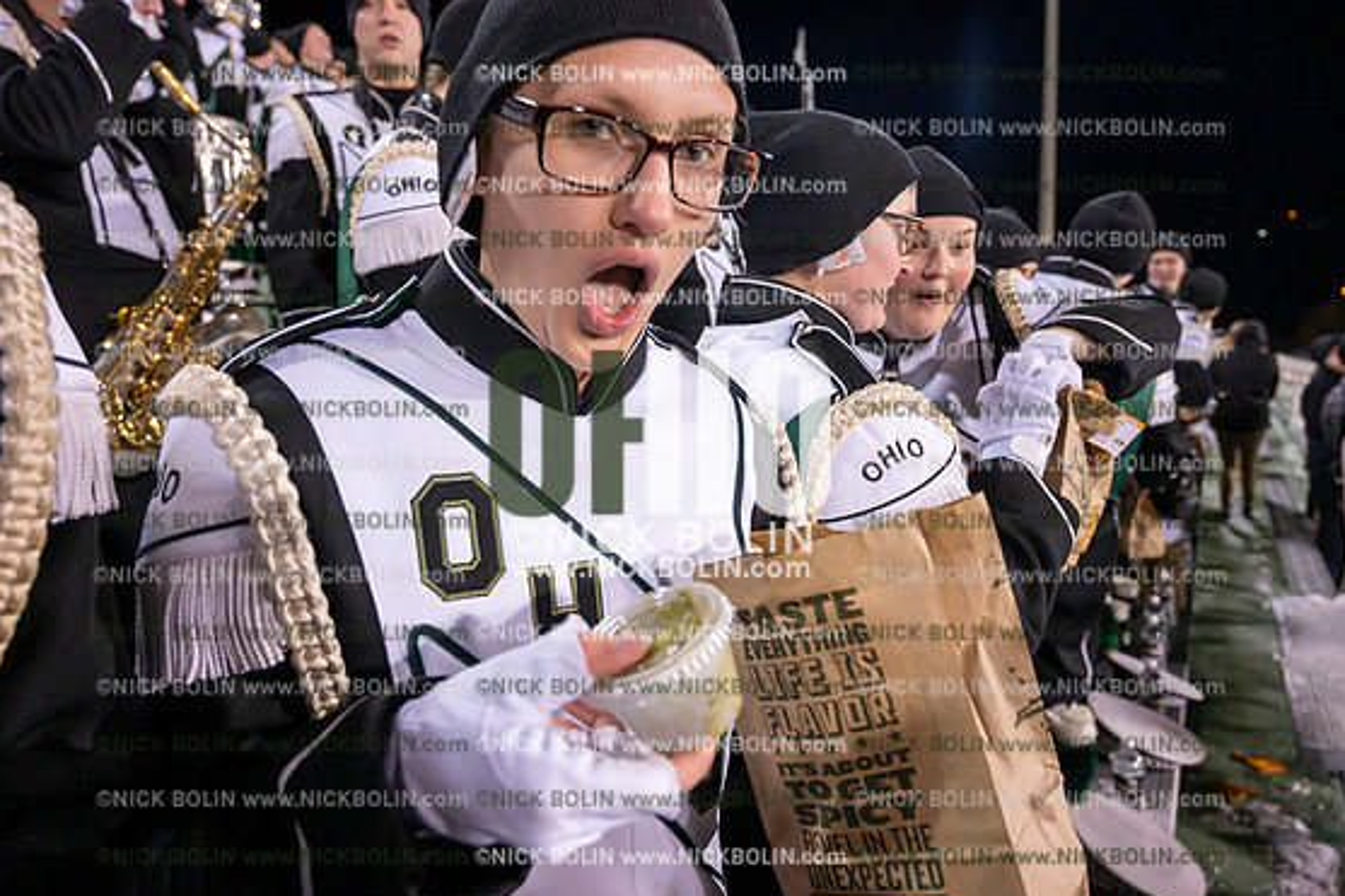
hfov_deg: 71.5
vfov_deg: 51.2
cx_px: 659
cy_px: 464
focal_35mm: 25
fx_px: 934
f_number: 4.5
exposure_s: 1/640
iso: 5000
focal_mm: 24
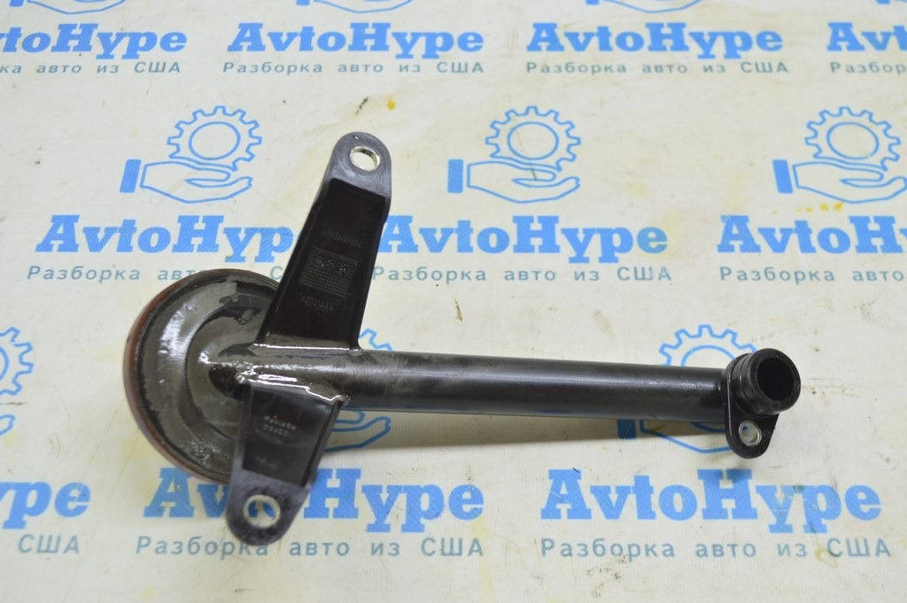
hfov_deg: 42.4
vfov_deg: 28.9
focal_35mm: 46
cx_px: 454
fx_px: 1171
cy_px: 302
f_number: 5.6
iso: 400
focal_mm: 31
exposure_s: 1/20
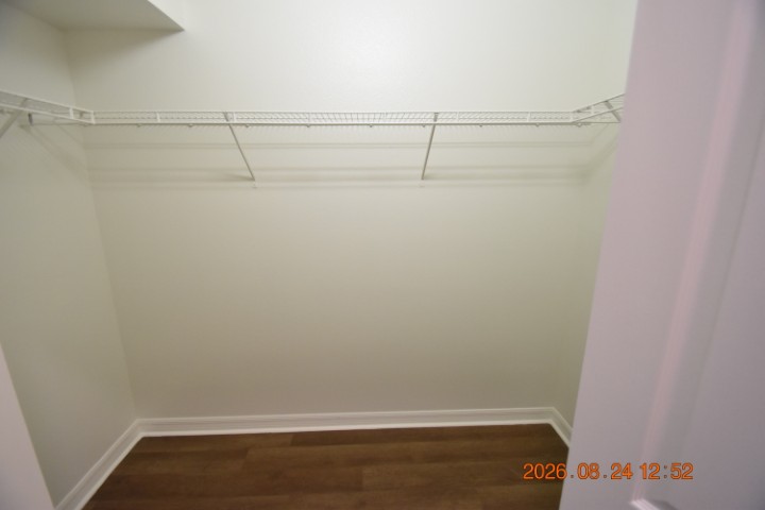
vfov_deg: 77.3
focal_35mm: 15
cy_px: 255
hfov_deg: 100.4
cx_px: 382
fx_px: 319
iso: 2000
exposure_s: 1/60
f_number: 3.5
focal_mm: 10
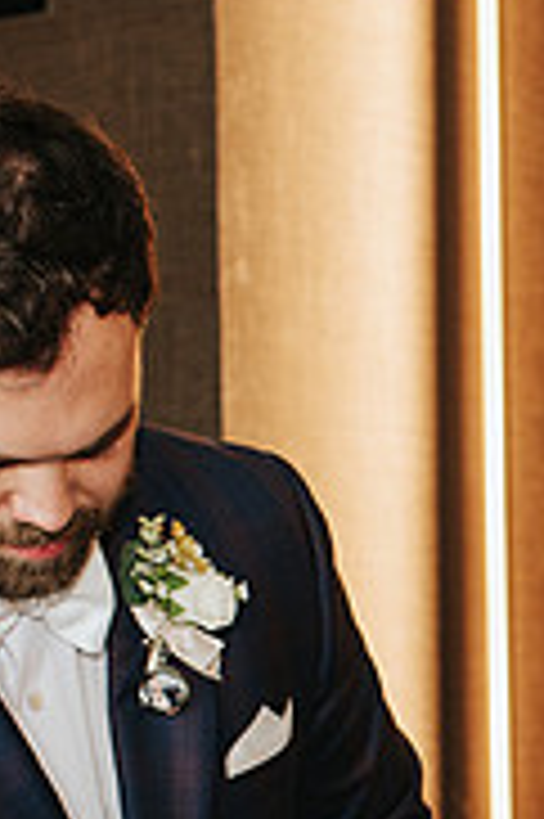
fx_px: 2952
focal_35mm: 130
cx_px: 817
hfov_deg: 10.2
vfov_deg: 15.3
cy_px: 945
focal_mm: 35
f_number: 3.5
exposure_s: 1/160
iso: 1000
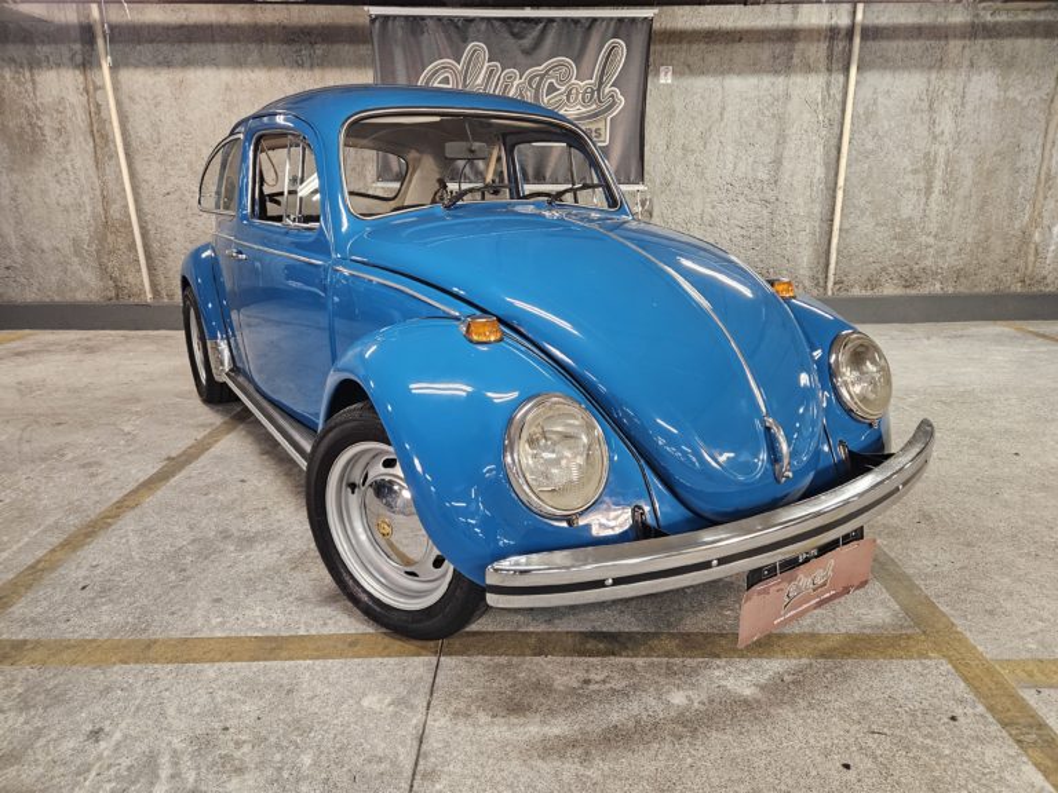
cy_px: 396
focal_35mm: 23
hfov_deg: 73.9
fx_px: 703
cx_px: 529
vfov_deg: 58.9
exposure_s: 1/60
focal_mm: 5.4
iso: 640
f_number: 1.8
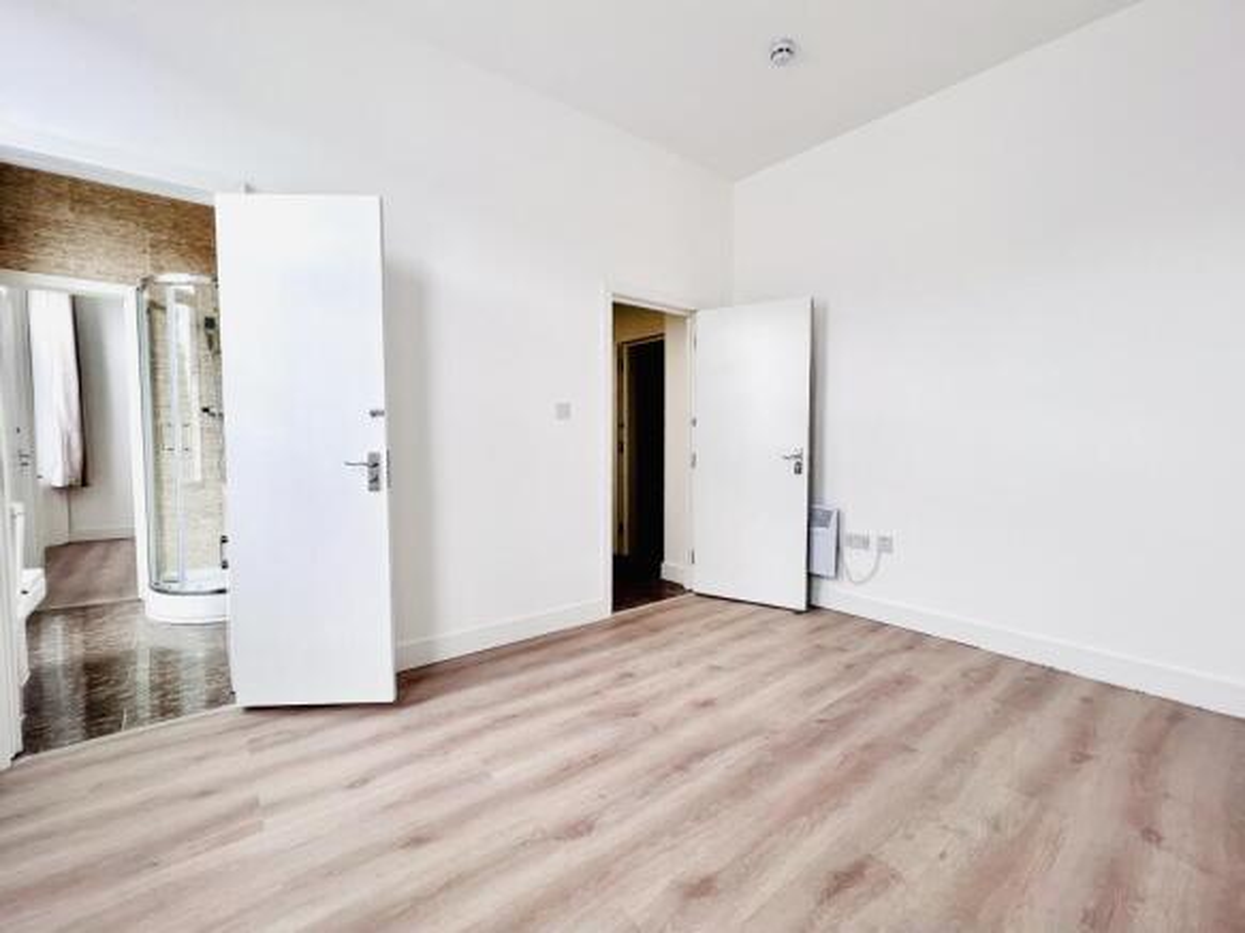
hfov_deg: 106.2
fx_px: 467
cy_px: 466
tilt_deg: -3.5
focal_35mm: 13
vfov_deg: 89.9
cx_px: 622
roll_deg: -0.9
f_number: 1.8
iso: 32
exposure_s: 1/122
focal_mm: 1.57
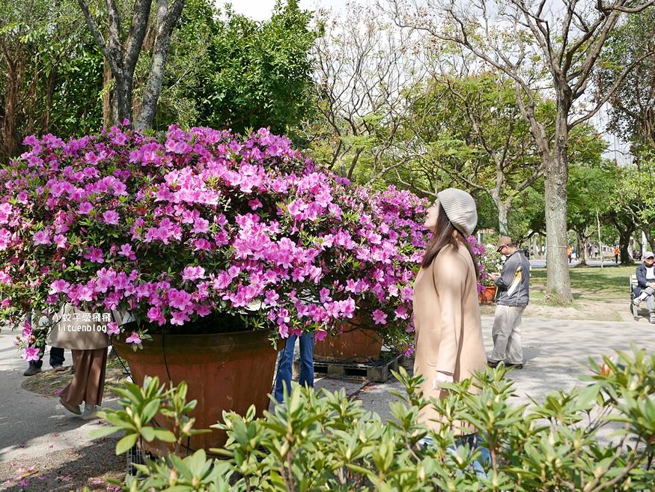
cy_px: 220
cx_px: 313
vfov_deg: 44.1
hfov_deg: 56.8
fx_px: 606
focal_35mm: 32
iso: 200
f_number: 3.5
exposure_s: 1/800
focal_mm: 14
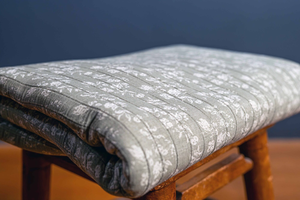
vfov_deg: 27.0
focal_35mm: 50
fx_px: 417
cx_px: 150
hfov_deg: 39.6
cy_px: 100
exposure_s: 1/100
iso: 640
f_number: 3.5
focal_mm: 50
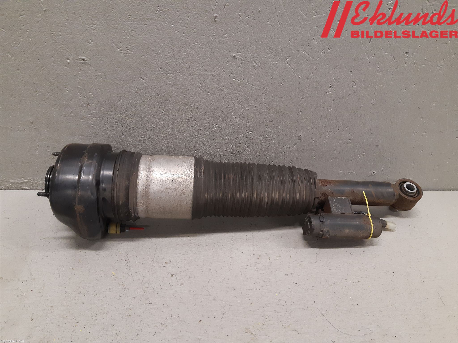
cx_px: 229
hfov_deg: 67.3
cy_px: 172
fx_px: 344
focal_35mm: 26
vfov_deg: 53.1
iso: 160
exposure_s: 1/50
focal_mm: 3.93
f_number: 1.7
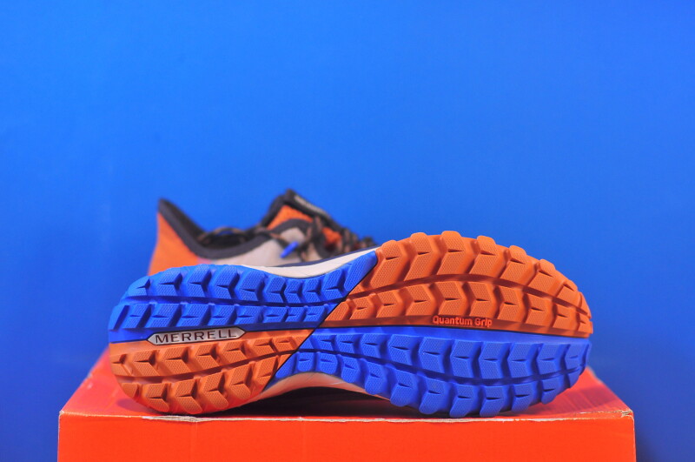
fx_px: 1446
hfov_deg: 27.0
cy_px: 231
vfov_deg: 18.1
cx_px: 348
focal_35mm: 75
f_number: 2.2
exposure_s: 1/320
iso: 250
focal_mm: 50
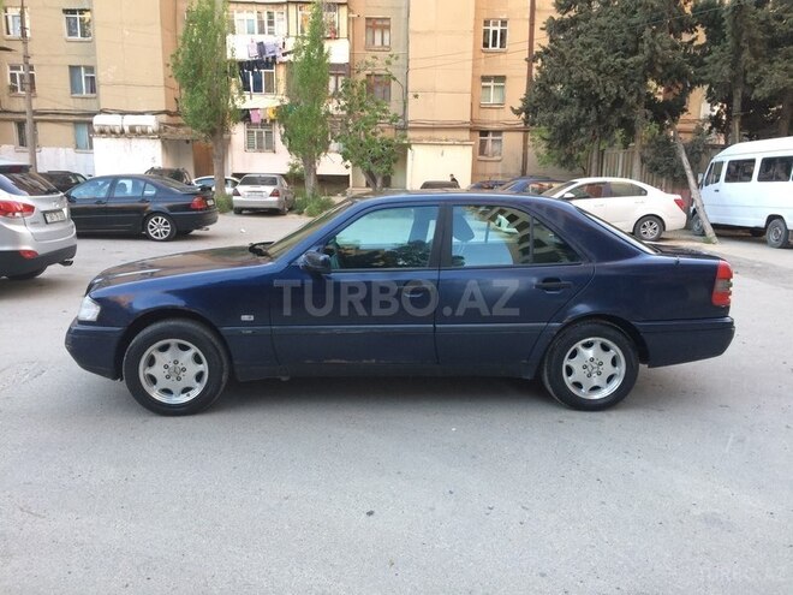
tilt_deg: -10.8
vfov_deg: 48.2
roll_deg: +0.6
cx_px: 396
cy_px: 298
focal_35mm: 29
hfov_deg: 61.7
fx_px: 664
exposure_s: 1/33
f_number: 2.2
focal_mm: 4.15
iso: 40
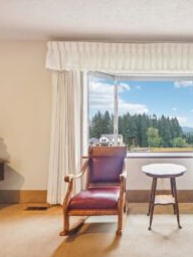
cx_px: 163
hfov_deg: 52.0
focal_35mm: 24
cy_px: 132
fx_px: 178
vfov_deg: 71.6
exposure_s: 1/25
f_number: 8
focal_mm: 16
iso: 400
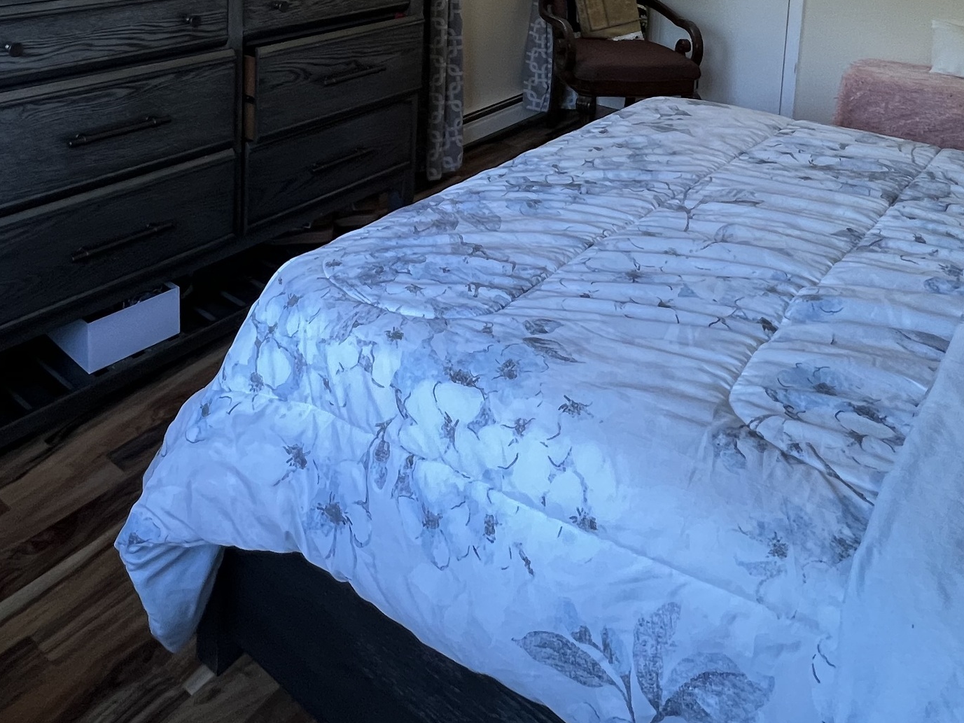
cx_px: 398
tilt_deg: -7.8
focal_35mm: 29
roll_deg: -1.5
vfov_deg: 40.6
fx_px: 808
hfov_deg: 61.3
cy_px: -37
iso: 200
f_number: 1.8
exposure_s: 1/60
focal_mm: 1.57
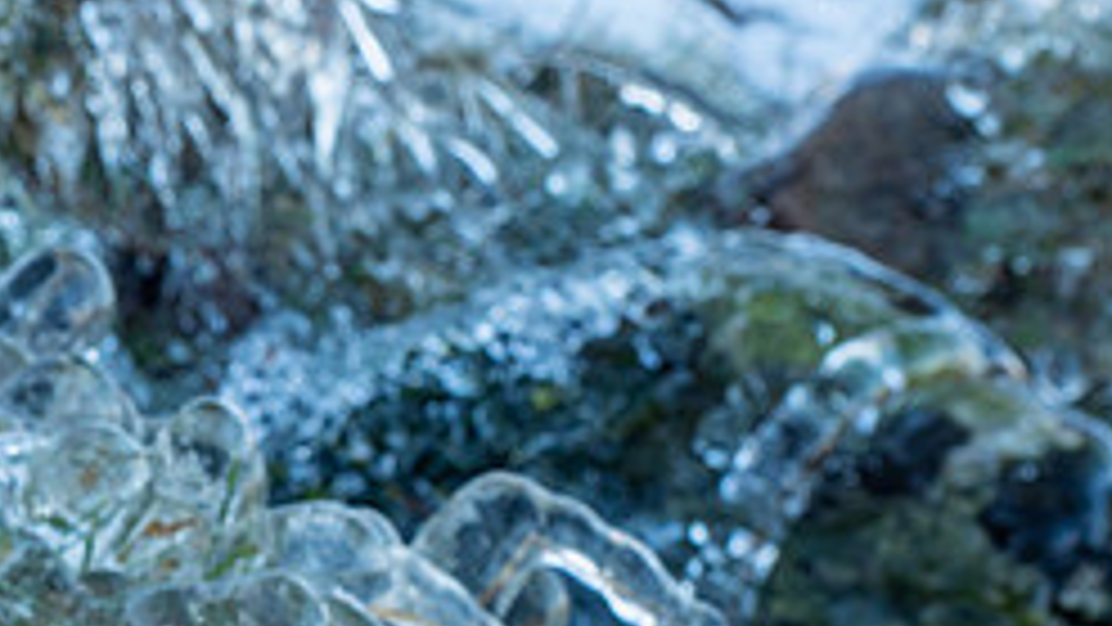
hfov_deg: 23.1
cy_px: 417
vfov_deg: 13.9
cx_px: -81
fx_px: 2566
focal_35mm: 87
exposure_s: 1/100
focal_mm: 17
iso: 200
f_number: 6.3
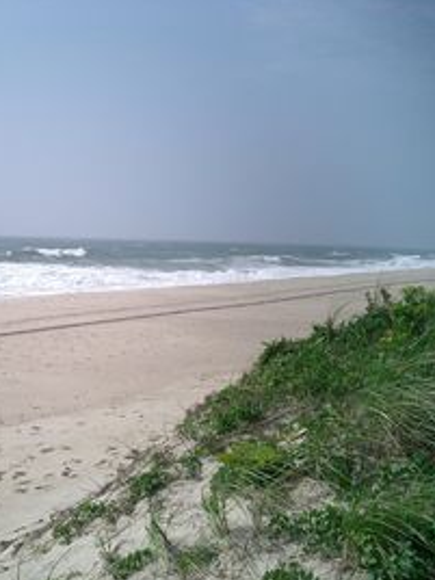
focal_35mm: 48
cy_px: 290
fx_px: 804
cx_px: 74
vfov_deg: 39.7
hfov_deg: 29.4
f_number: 4.2
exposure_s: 1/1600
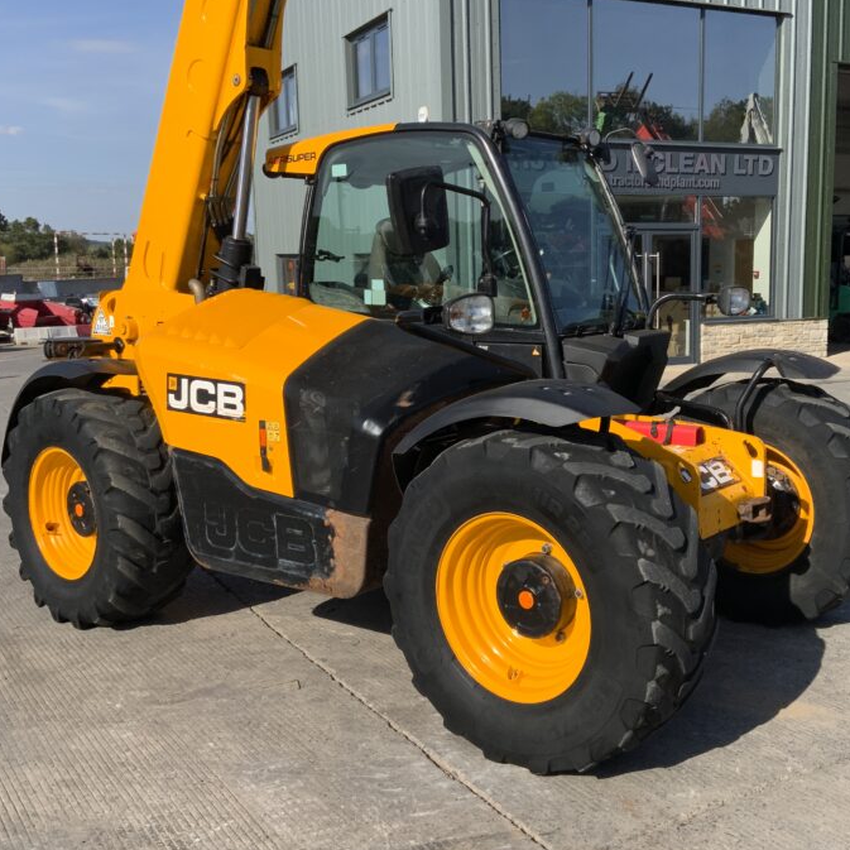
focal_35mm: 39
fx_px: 1083
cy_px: 417
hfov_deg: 42.5
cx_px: 532
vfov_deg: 42.8
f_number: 1.8
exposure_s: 1/1675
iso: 16
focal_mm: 3
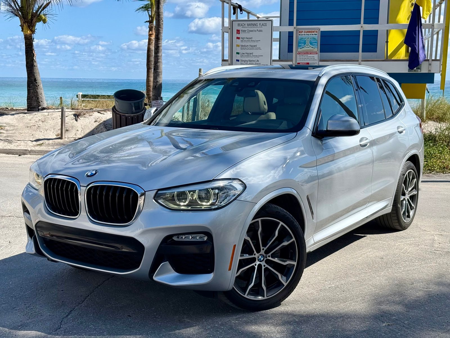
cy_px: 169
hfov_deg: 39.7
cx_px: 225
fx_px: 624
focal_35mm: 48
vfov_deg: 30.3
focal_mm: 6.76
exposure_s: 1/4329
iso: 64
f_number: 1.78
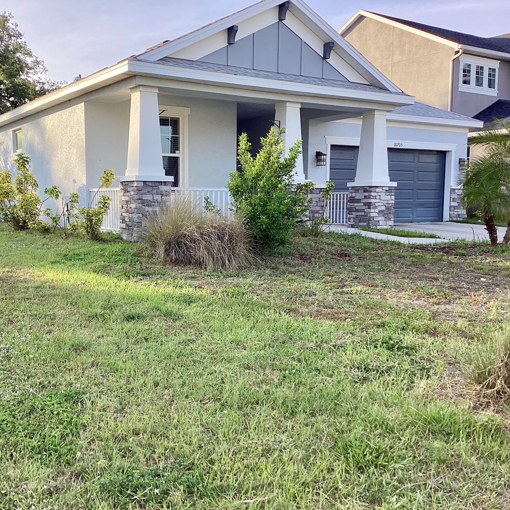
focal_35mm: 37
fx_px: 617
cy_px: 257
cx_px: 190
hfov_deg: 44.5
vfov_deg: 44.9
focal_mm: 3.3
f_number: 2.4
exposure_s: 1/292
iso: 25
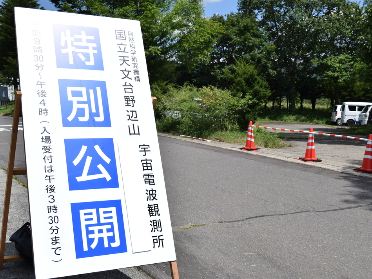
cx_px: 207
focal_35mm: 46
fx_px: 490
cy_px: 150
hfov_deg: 41.5
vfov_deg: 31.8
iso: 100
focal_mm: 25
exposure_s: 1/1000
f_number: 5.6
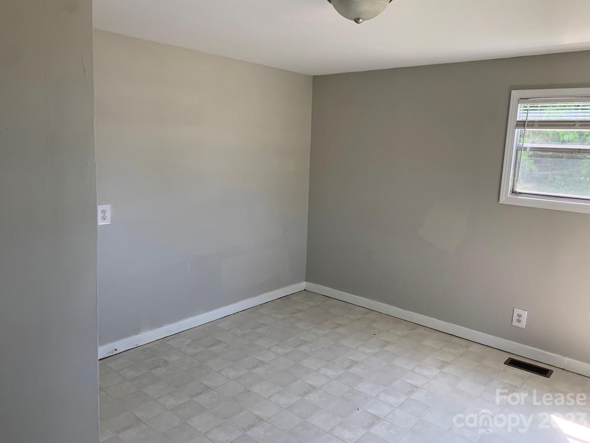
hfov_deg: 67.3
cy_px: 222
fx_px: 443
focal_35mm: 26
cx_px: 295
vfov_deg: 53.1
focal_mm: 4.25
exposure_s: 1/121
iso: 50
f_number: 1.8
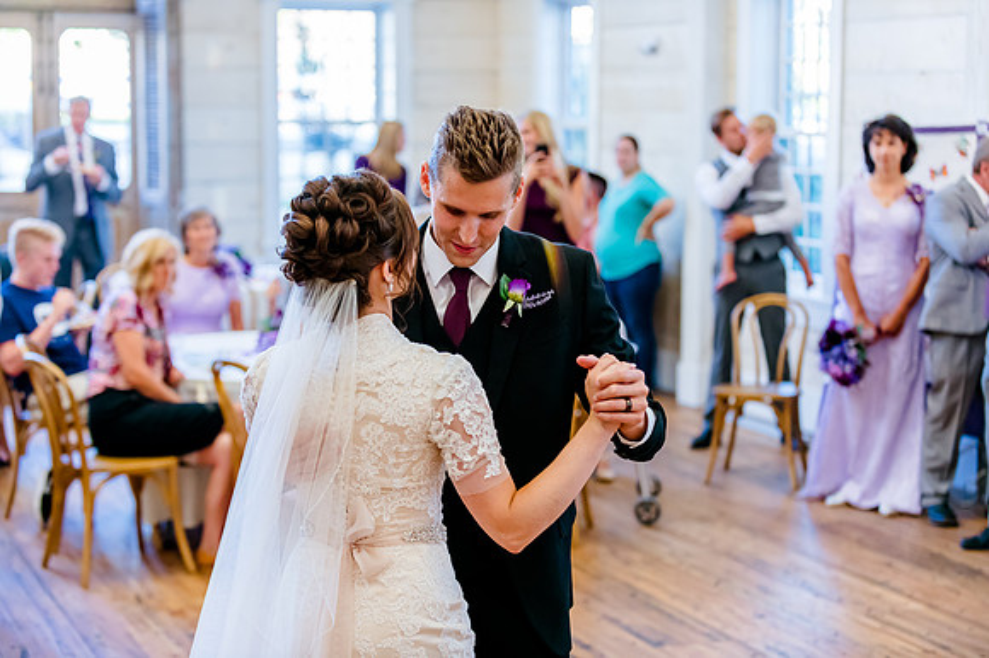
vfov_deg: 19.4
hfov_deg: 28.9
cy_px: 329
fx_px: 1922
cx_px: 494
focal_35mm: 70
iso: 2000
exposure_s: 1/500
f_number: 2.8
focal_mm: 70
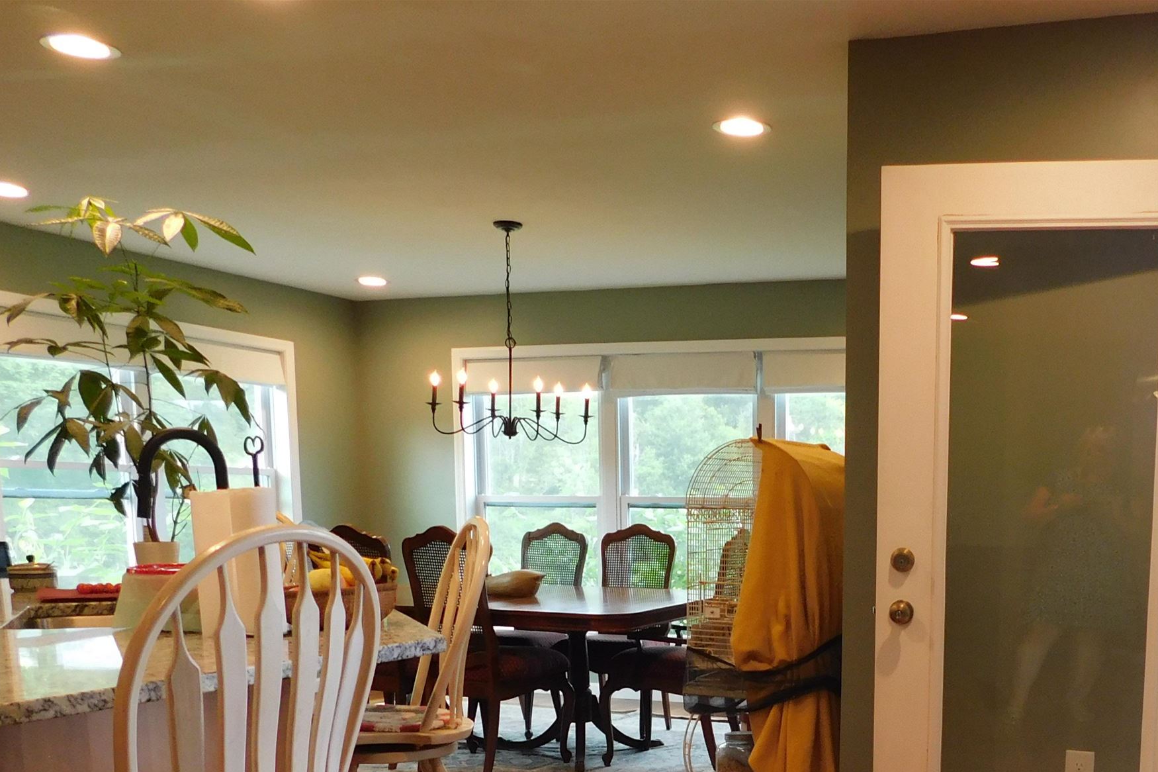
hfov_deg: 45.0
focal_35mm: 42
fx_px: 1351
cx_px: 858
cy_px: 762
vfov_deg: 29.8
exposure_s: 1/30
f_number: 3
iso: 160
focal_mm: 4
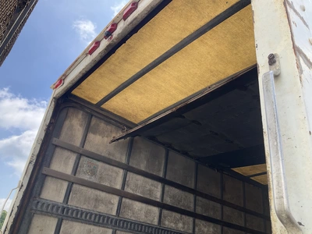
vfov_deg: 48.2
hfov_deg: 61.7
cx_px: 156
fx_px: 261
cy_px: 117
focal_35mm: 29
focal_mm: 3
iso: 25
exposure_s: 1/842
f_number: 1.8
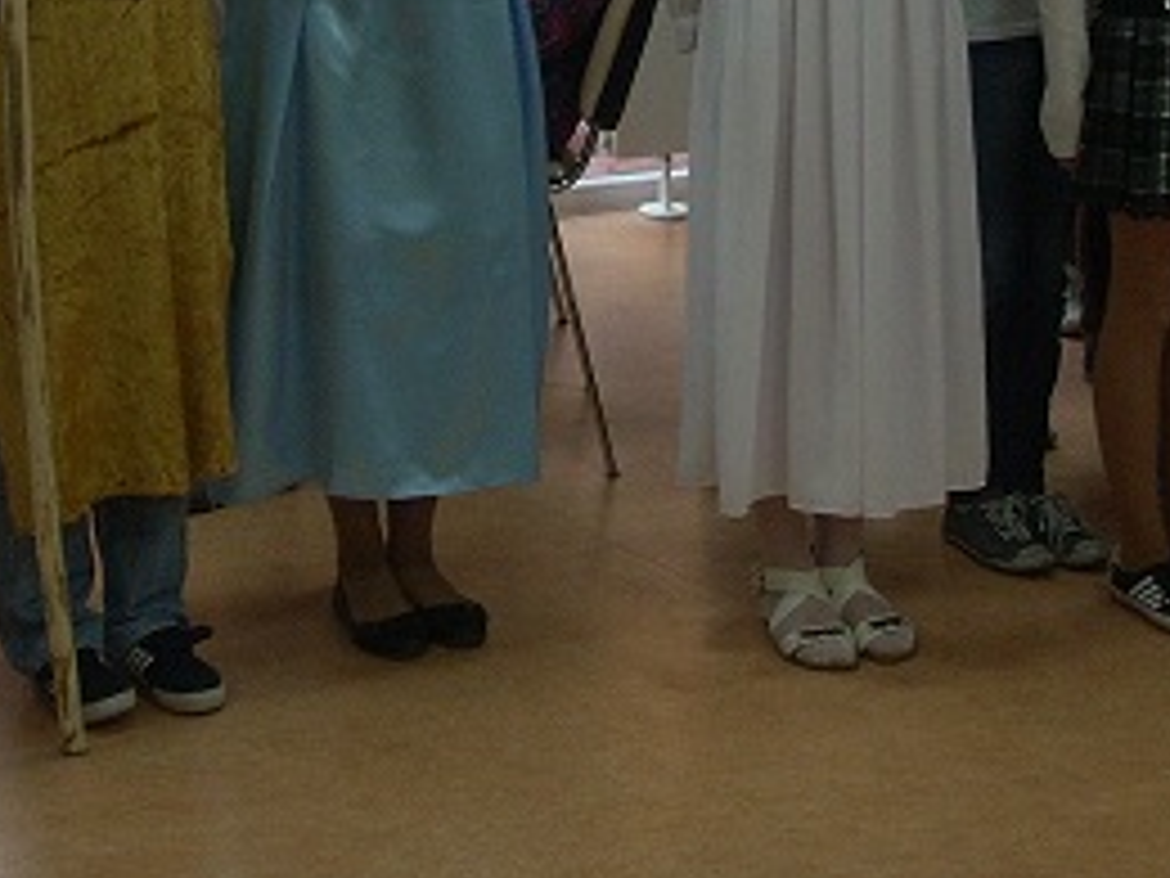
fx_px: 3076
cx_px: 580
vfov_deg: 15.9
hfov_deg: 21.5
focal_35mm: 91
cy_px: -9
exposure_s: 1/30
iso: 100
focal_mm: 6.2
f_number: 2.8
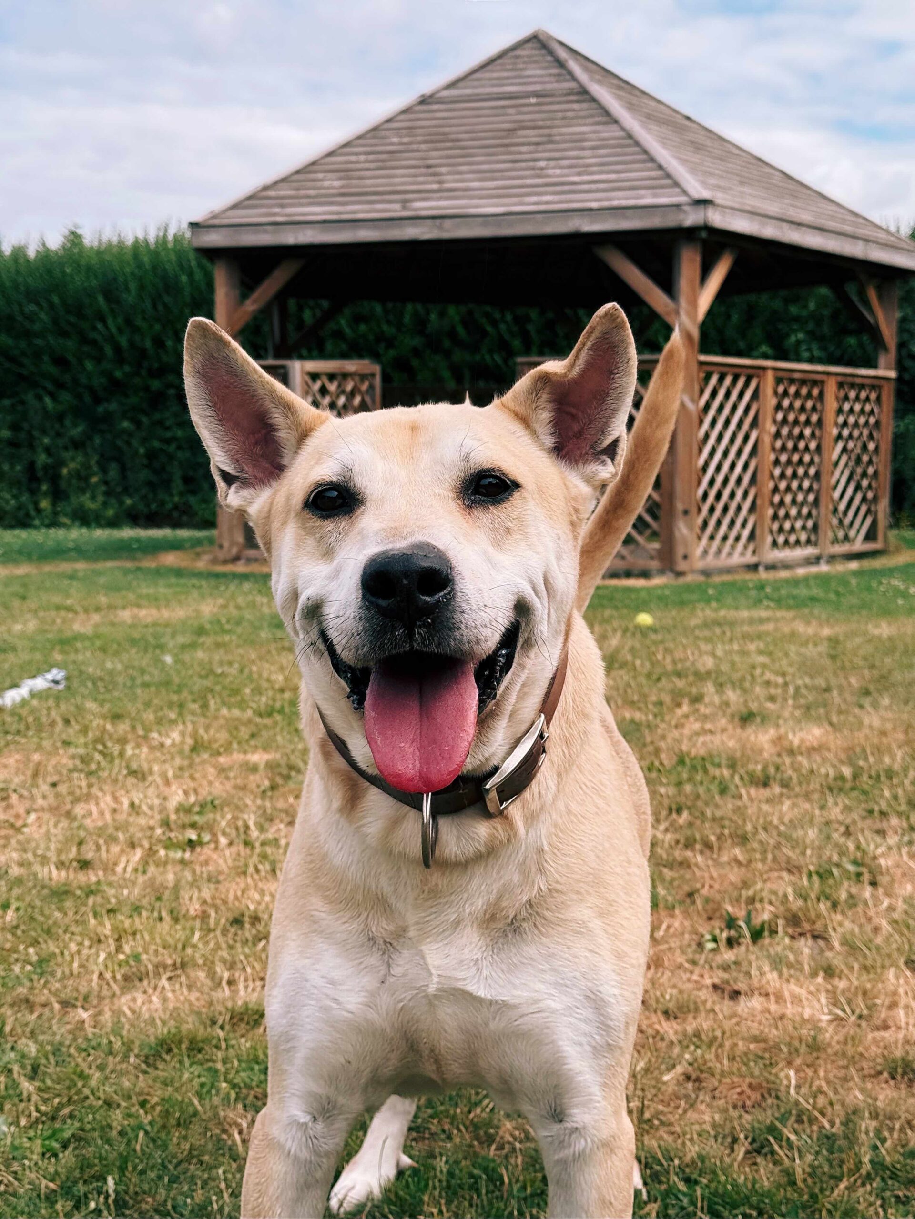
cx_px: 458
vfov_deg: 39.7
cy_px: 610
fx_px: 1692
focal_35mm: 48
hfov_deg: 30.3
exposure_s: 1/2717
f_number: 1.78
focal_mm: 6.76
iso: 64
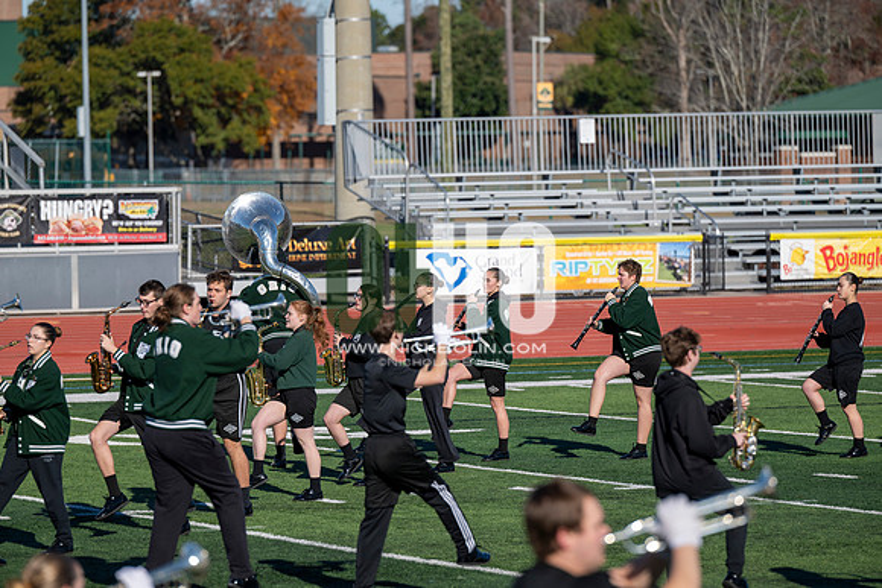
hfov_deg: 10.3
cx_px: 441
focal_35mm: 200
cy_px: 294
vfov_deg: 6.9
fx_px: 4901
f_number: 4
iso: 160
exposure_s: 1/2000
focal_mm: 200
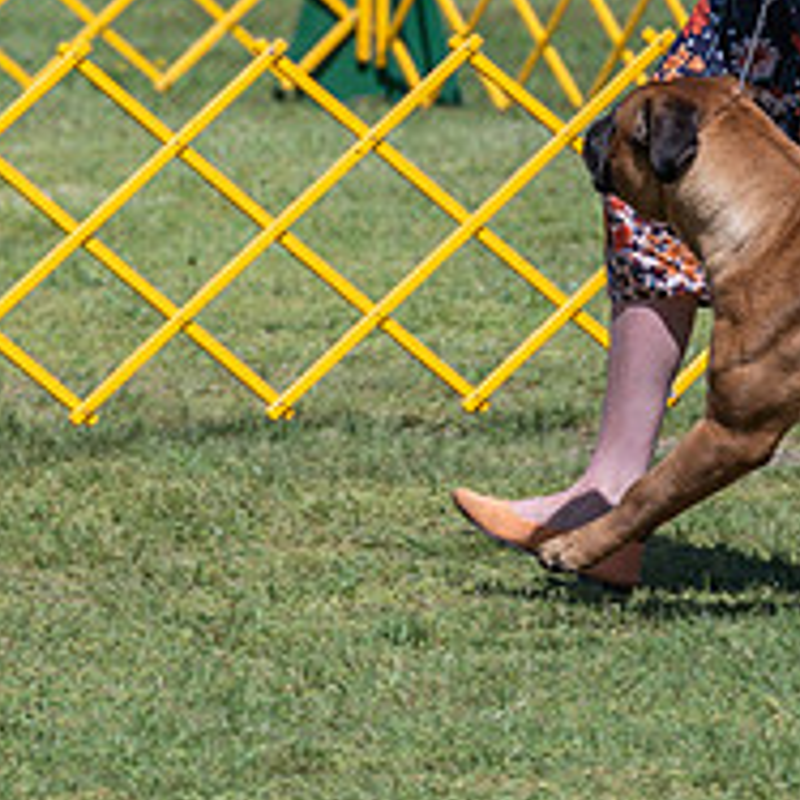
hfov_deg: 2.7
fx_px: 17178
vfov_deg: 2.7
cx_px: 281
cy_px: 10
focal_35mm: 657
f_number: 6.3
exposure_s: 1/640
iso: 100
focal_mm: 197
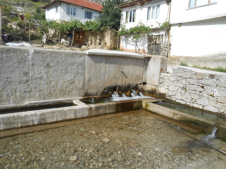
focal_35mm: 26
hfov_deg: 67.3
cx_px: 113
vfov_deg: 53.1
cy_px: 84
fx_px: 170
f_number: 3.5
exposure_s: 1/1000
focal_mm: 4.6
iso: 80
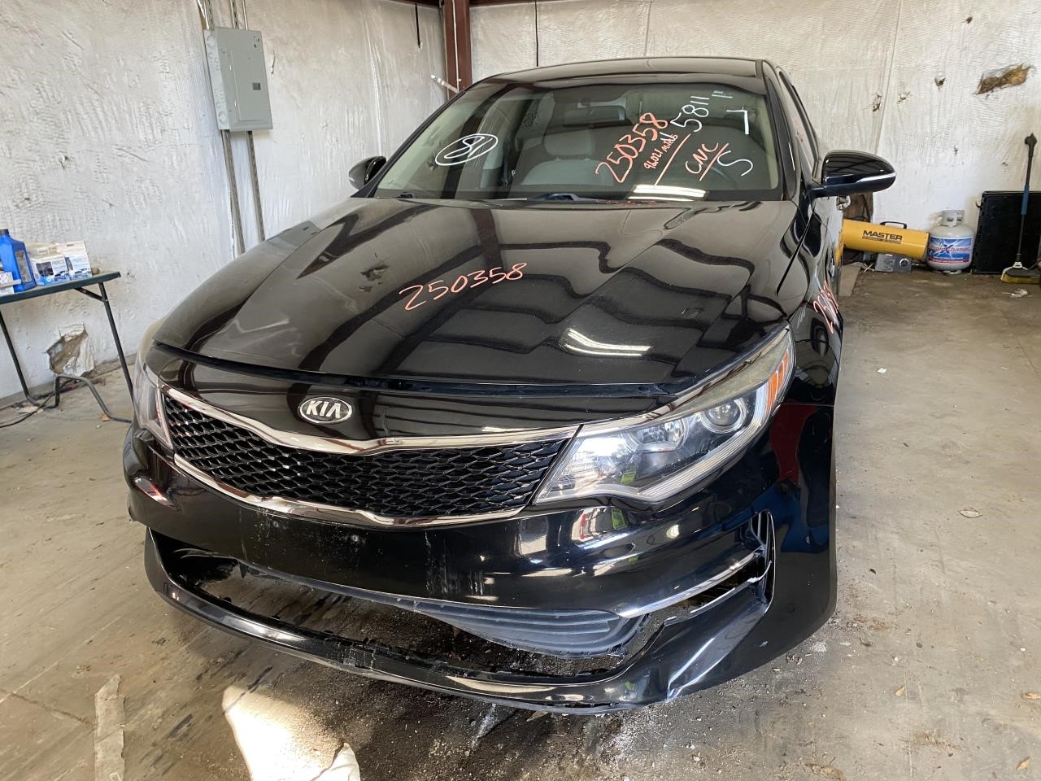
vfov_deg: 53.1
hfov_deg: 67.3
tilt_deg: -15.3
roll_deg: -0.9
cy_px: 390
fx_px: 782
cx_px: 520
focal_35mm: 26
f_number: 1.8
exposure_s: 1/79
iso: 125
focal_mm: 4.25
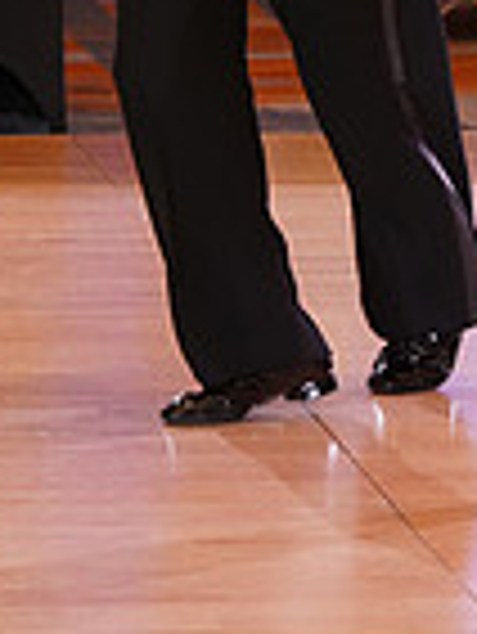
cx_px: 371
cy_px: -310
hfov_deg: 3.6
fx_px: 7595
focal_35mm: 414
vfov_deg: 4.8
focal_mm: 105
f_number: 5.6
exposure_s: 1/160
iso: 2000
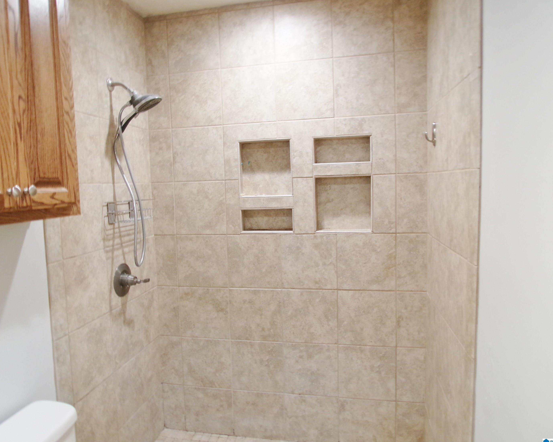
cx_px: 260
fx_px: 426
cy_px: 218
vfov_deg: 54.9
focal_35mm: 26
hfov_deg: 66.0
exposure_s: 1/18
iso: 200
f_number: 3
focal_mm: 4.3
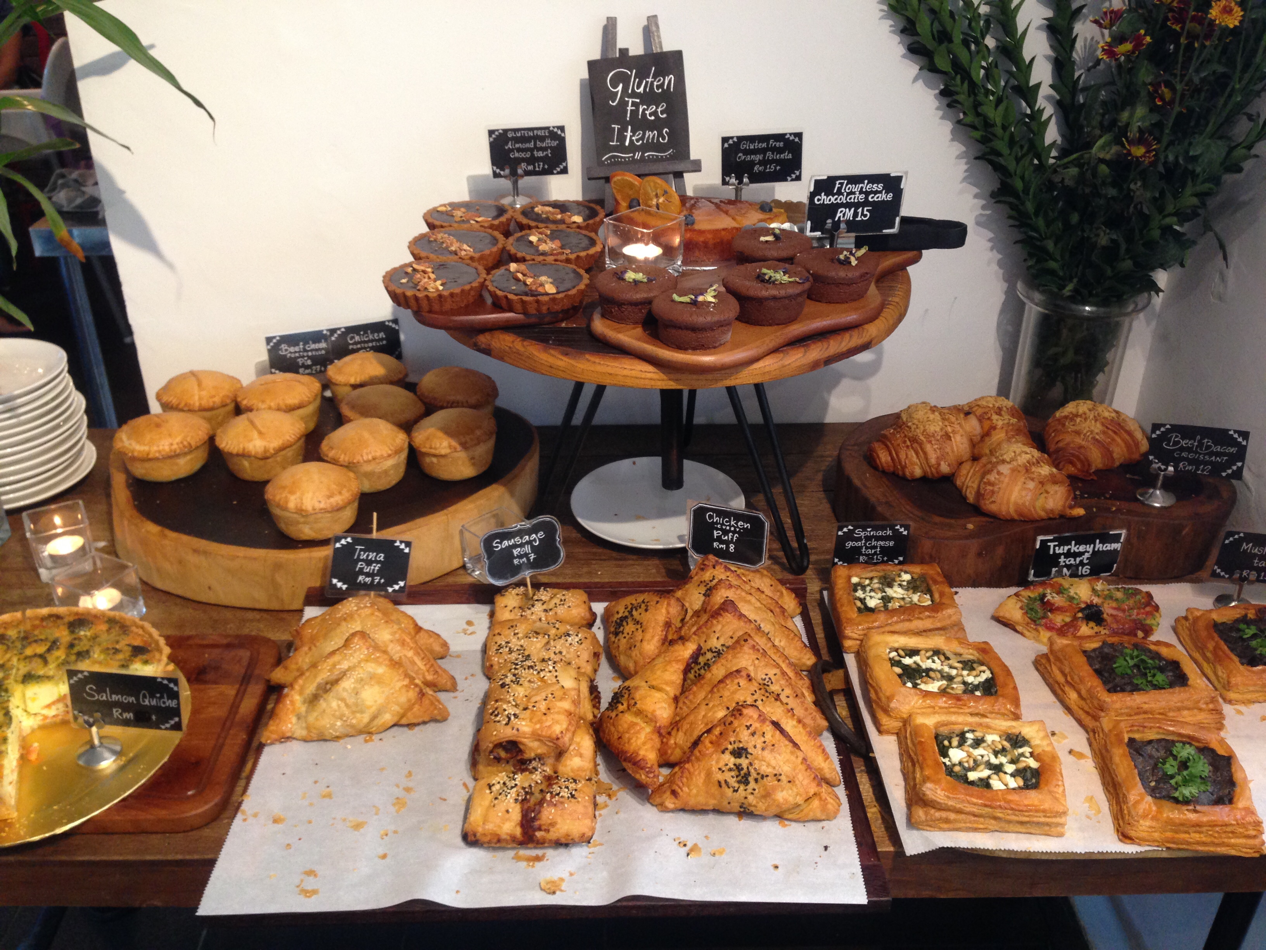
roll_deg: +0.8
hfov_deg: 55.4
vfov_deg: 42.9
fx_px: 1207
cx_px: 633
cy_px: 475
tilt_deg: -26.6
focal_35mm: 33
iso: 160
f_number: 2.4
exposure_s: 1/20
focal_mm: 4.12
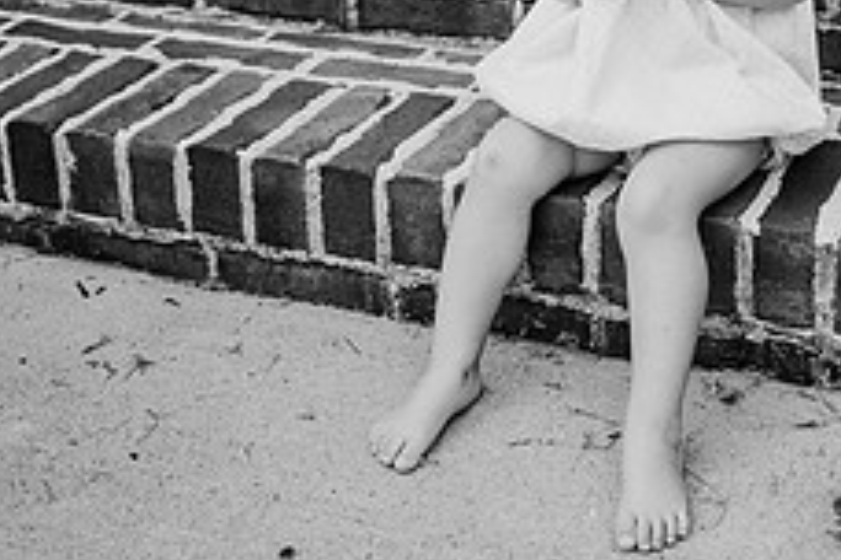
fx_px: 1425
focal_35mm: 61
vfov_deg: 21.3
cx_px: 638
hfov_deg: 32.2
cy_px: -39
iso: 200
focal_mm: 24
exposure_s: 1/400
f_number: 2.5
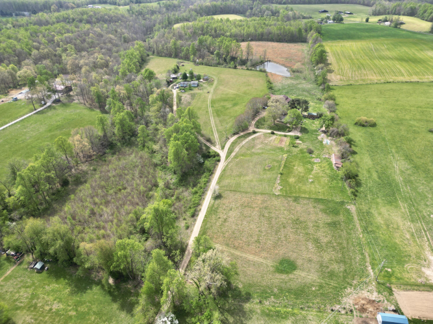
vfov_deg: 56.8
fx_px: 300
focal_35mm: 24
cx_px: 216
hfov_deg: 71.6
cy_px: 162
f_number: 1.7
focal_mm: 6.72
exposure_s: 1/2000
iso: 100
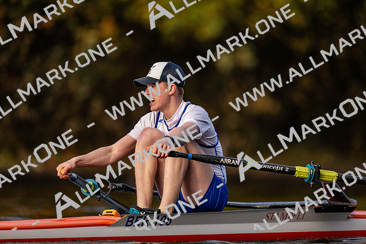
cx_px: 183
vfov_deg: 2.3
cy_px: 122
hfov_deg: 3.4
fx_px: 6101
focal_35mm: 600
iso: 800
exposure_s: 1/2500
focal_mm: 600
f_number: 4
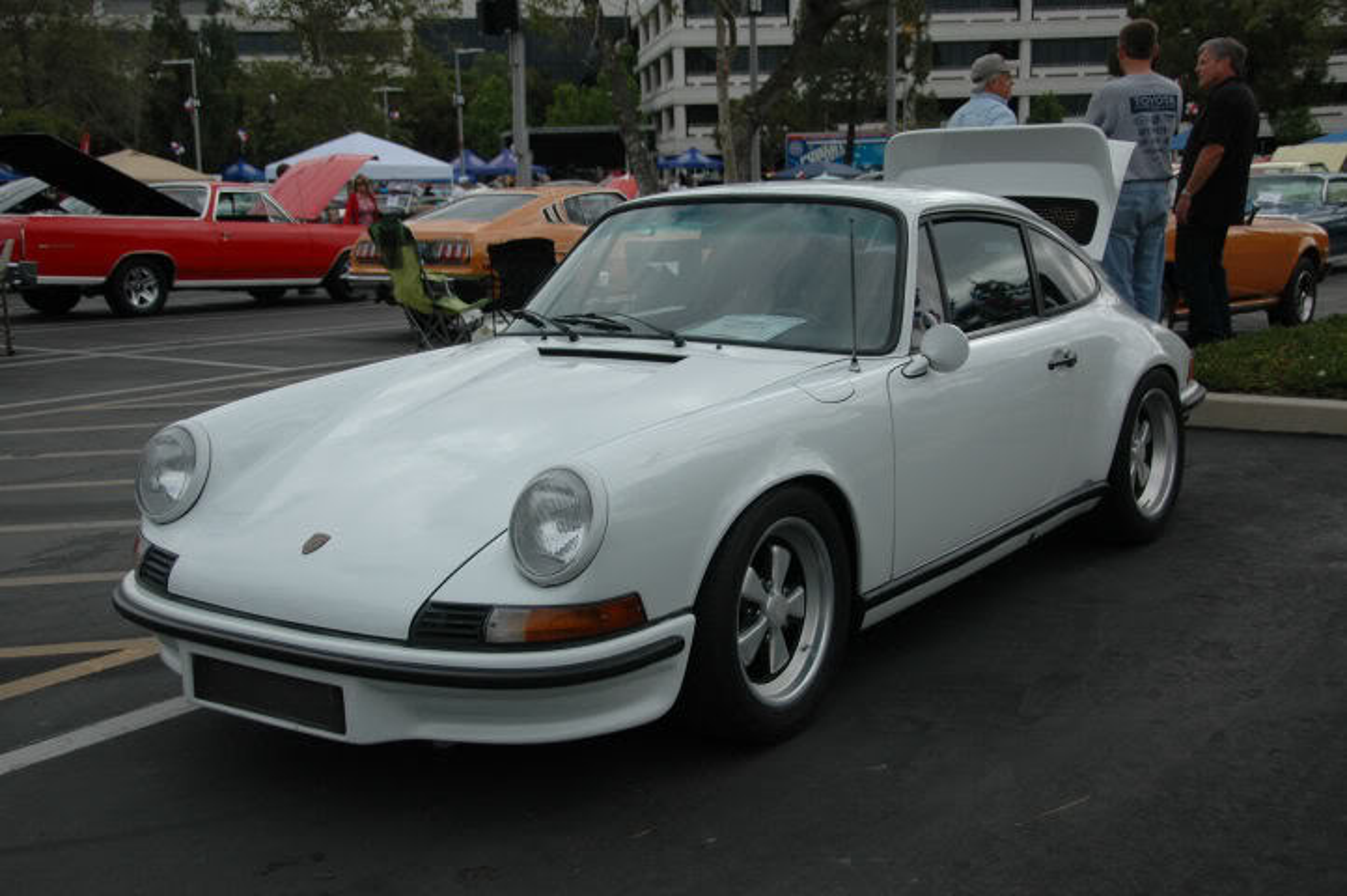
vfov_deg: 30.8
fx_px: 1626
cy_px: 448
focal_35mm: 44
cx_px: 674
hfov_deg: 45.0
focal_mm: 29
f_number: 4.2
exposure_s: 1/1600
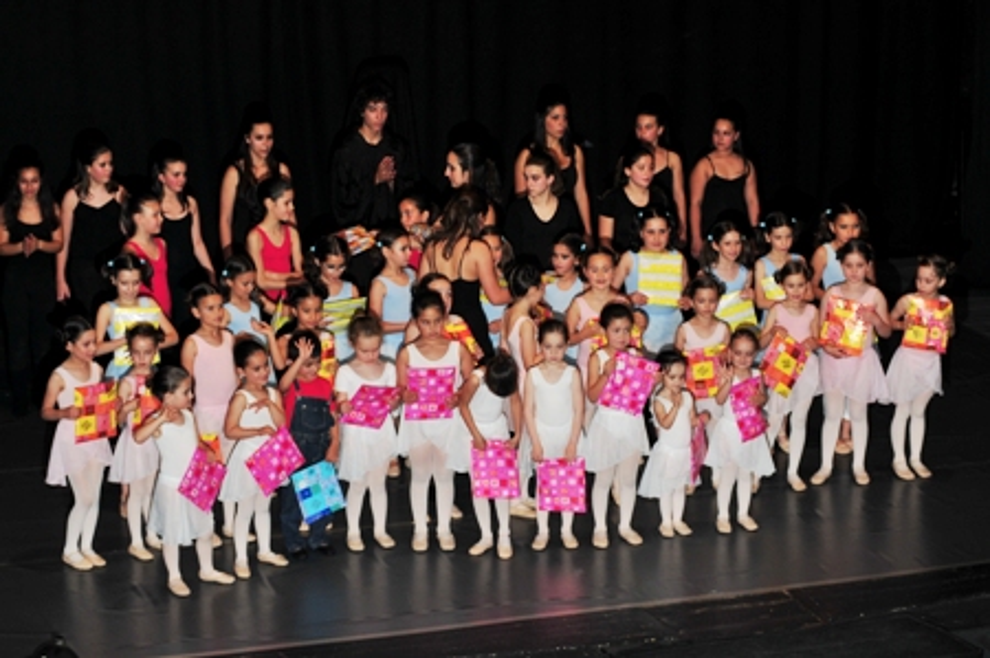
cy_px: 329
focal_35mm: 105
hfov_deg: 19.5
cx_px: 495
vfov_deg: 13.0
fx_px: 2884
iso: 250
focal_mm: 70
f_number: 3.5
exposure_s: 1/250
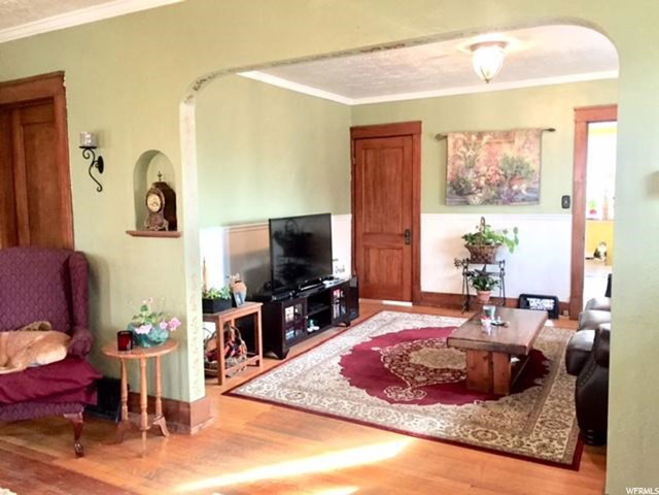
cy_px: 248
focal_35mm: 29
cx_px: 330
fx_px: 552
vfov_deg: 48.2
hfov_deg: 61.7
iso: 160
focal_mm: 4.15
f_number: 2.2
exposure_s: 1/30
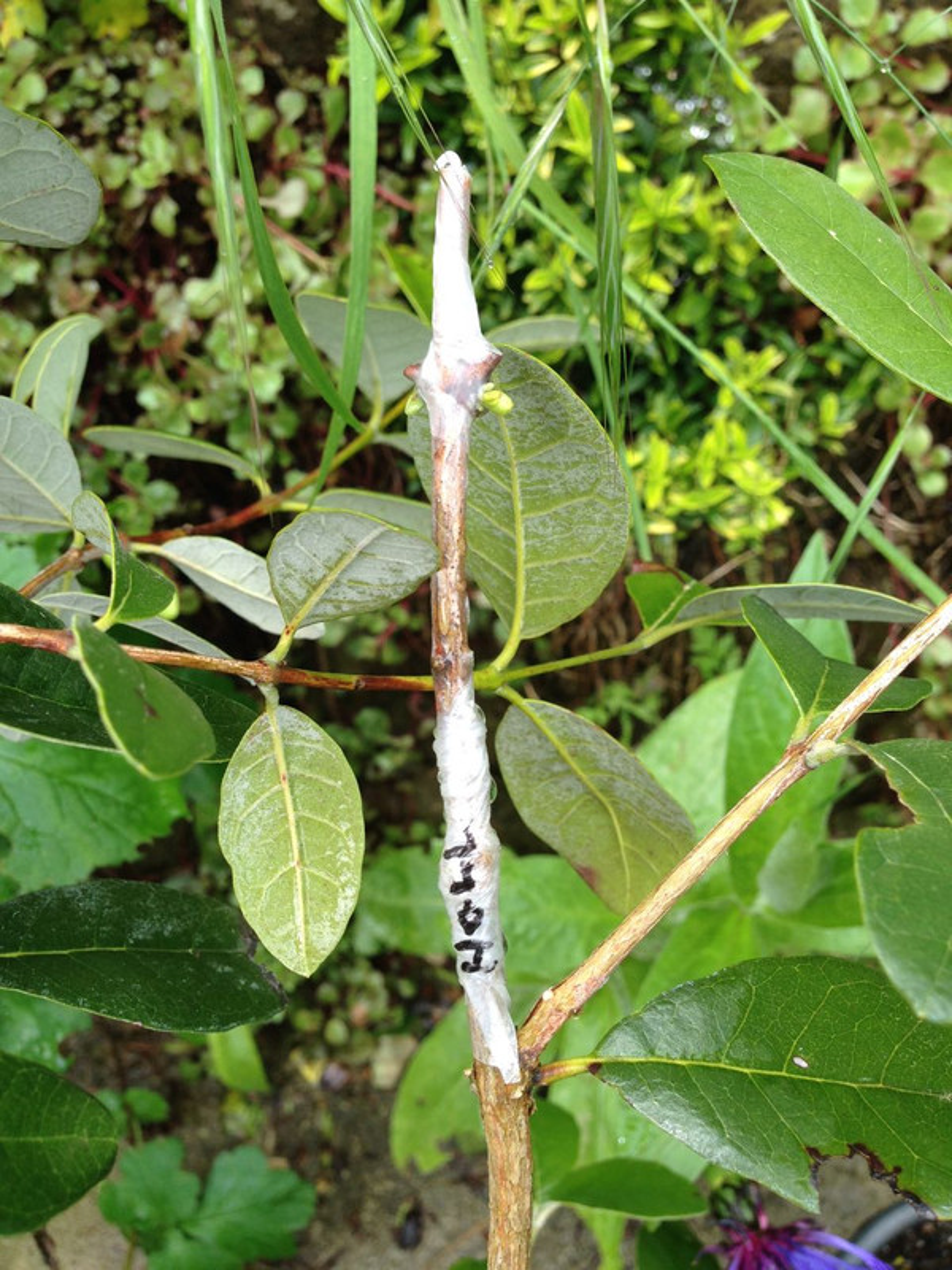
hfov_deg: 42.9
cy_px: 635
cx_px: 476
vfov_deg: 55.4
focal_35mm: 33
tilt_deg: -56.6
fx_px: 1210
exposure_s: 1/182
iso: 50
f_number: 2.4
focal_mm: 4.12
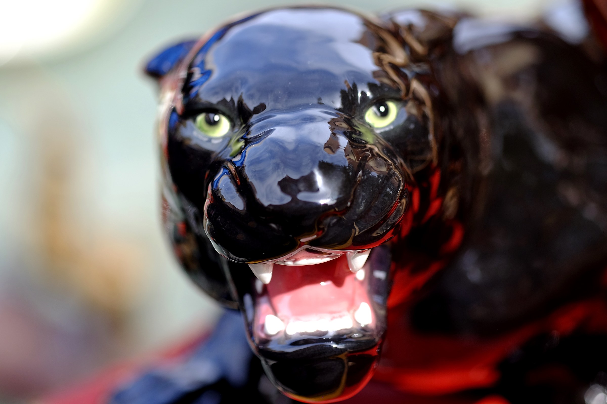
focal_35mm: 135
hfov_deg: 15.2
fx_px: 2276
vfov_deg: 10.2
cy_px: 202
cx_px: 304
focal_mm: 90
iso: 400
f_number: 2
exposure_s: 1/2400
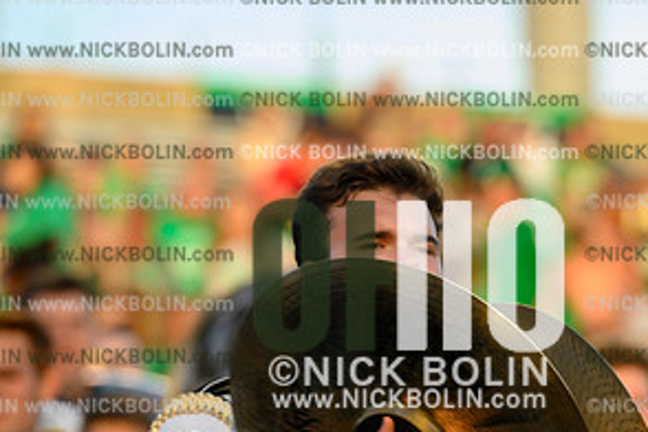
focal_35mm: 394
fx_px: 7091
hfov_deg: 5.2
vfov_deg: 3.5
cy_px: 305
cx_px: 408
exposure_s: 1/125
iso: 160
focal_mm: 200
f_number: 4
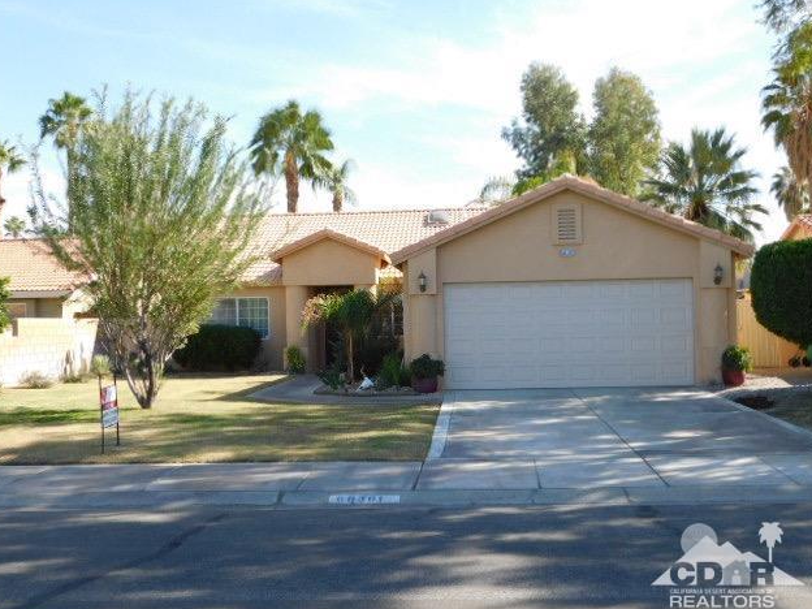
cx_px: 401
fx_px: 962
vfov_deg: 35.1
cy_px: 308
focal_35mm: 41
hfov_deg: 45.8
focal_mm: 7.1
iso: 125
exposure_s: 1/500
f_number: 3.6
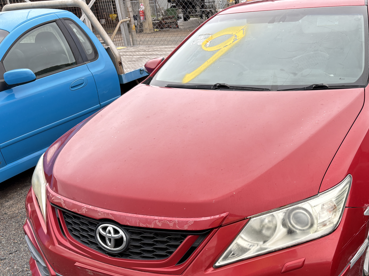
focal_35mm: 37
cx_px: 250
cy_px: 191
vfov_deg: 38.1
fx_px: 394
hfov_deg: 49.2
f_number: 1.6
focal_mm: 5.96
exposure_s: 1/222
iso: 40
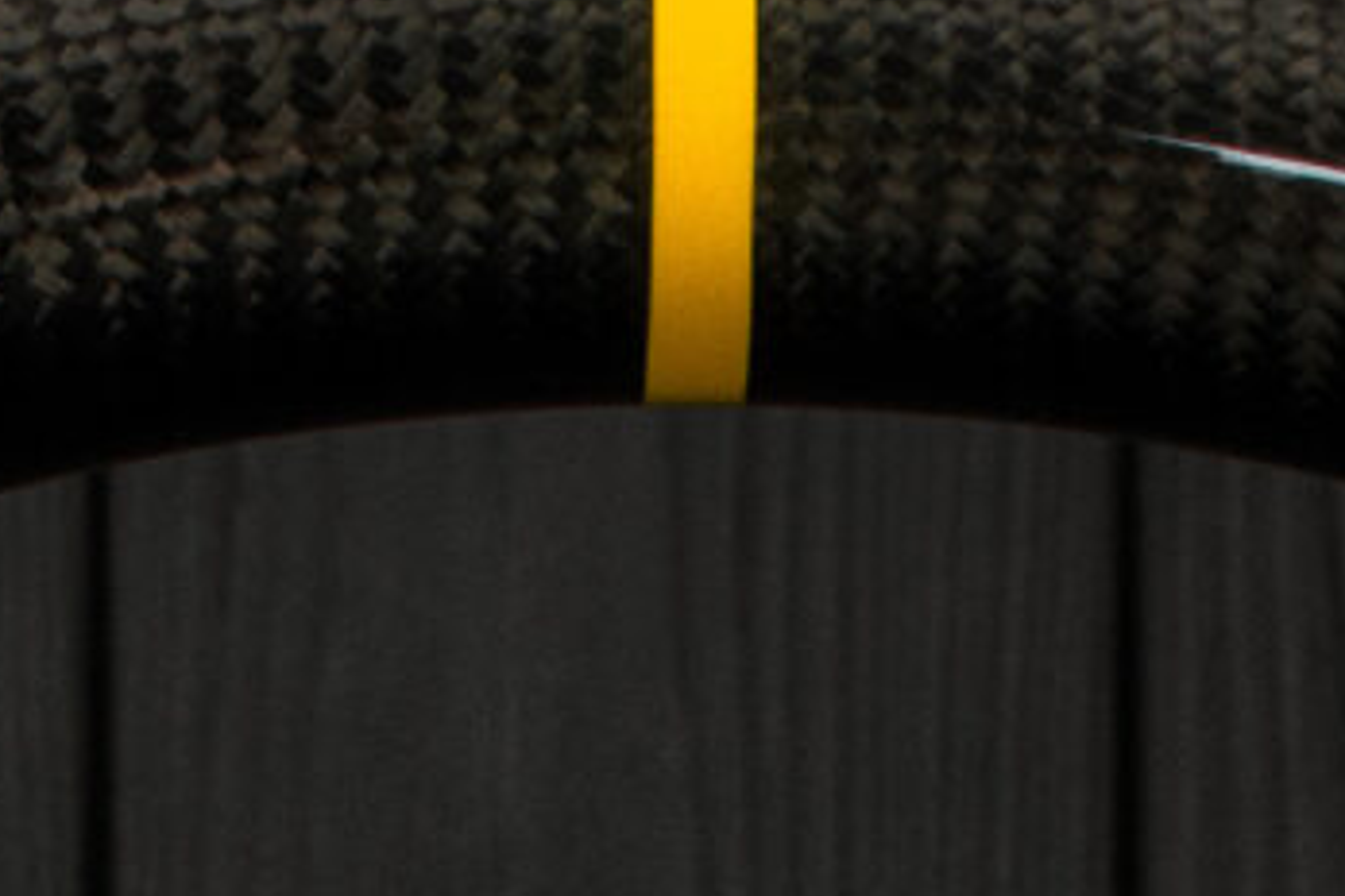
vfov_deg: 3.5
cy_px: 2956
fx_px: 14408
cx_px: 777
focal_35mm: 386
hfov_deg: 5.3
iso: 500
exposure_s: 1/125
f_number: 6.3
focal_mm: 35
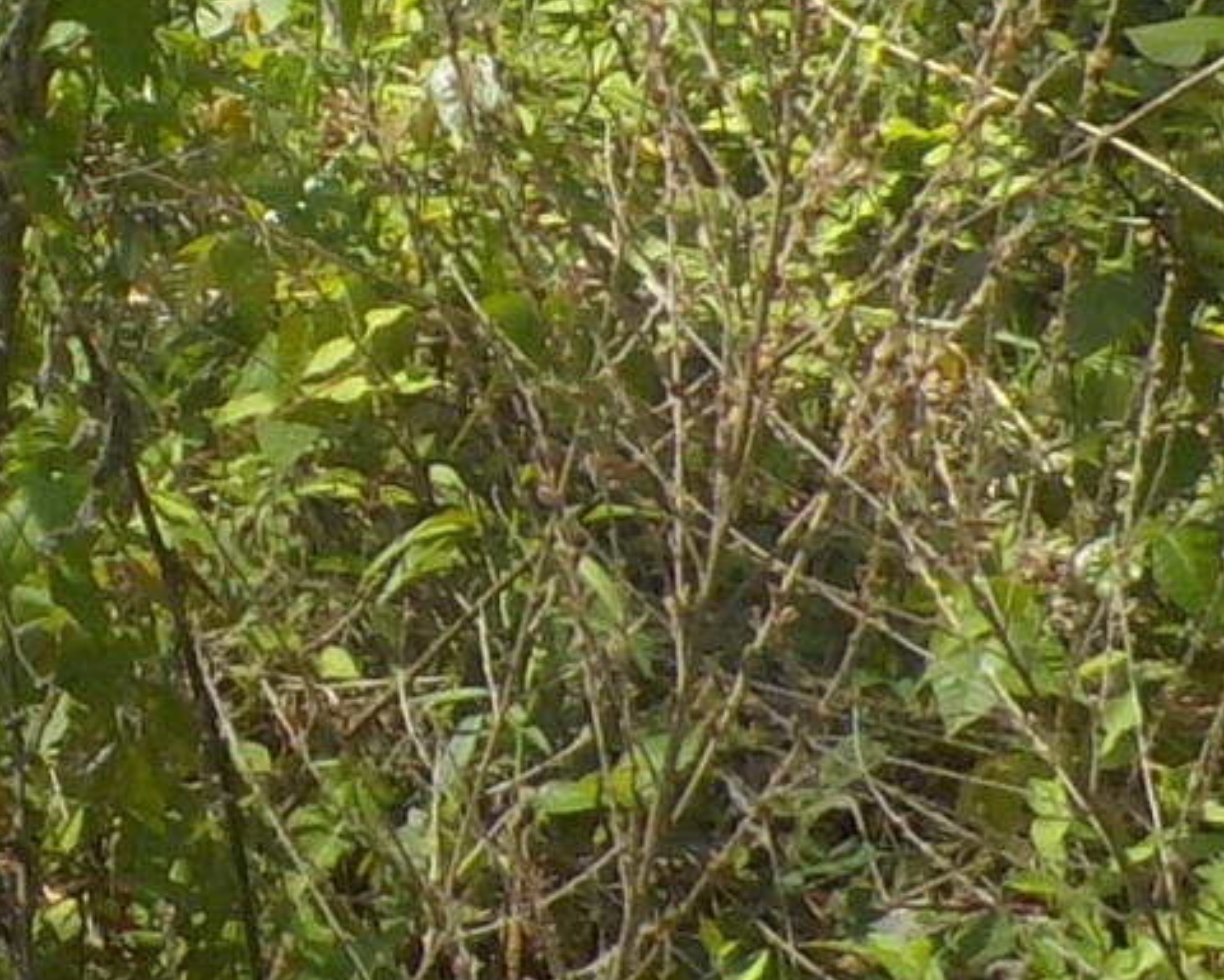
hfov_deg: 10.1
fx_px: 6629
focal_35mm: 183
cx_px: -760
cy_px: -306
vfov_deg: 8.3
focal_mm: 4.1
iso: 125
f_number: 3.3
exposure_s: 1/500
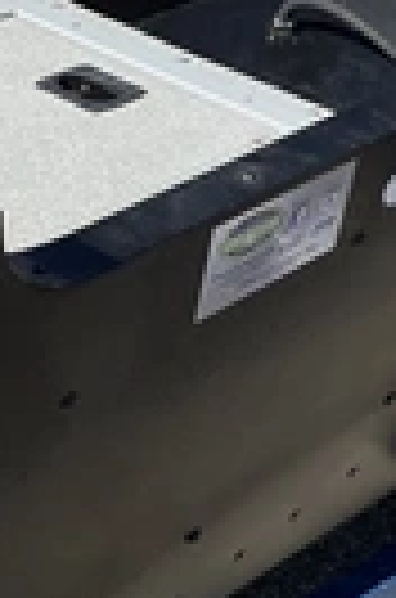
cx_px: 891
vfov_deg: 21.6
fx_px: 1509
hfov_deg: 12.4
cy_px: -9
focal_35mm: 91
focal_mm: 3
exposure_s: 1/1848
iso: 25
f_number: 1.8
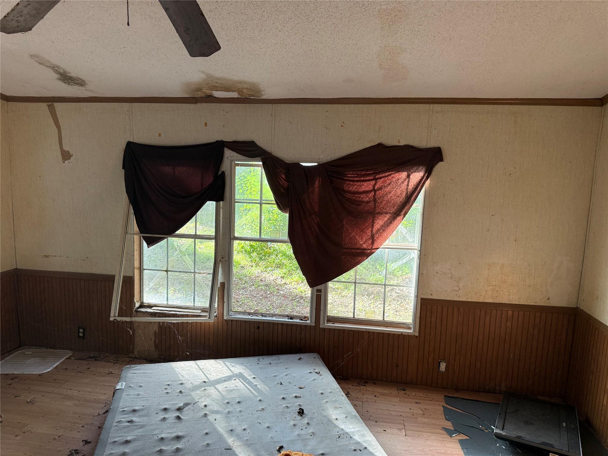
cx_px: 304
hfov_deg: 71.6
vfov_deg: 56.8
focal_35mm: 24
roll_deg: -1.9
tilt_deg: -7.5
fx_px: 422
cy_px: 228
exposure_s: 1/89
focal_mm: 6.76
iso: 200
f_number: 1.78
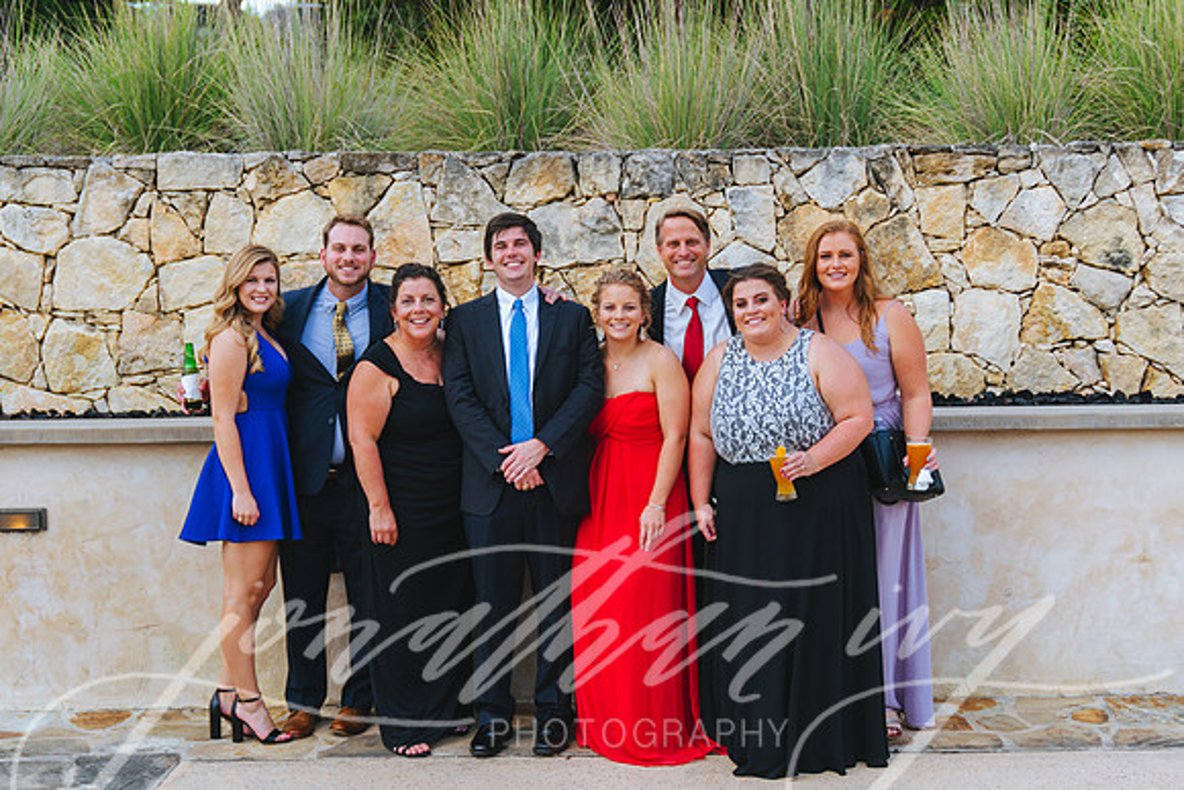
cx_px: 592
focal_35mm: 51
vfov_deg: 26.5
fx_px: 1678
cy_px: 395
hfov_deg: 38.9
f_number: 2.8
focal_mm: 34
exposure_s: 1/400
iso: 200
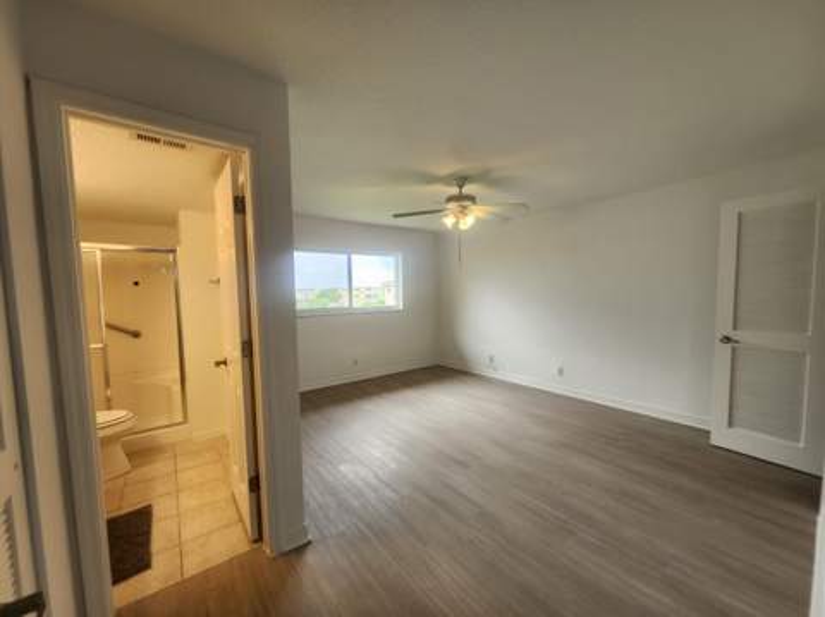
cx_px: 412
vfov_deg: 89.8
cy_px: 308
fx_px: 310
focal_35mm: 13
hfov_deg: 106.2
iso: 64
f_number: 2.2
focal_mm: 1.74
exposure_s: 1/60
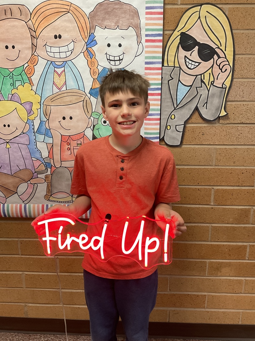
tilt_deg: -14.2
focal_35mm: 29
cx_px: 128
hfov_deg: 48.2
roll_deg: -0.3
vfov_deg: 61.7
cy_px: 170
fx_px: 285
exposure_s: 1/60
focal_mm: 3
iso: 125
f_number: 1.8
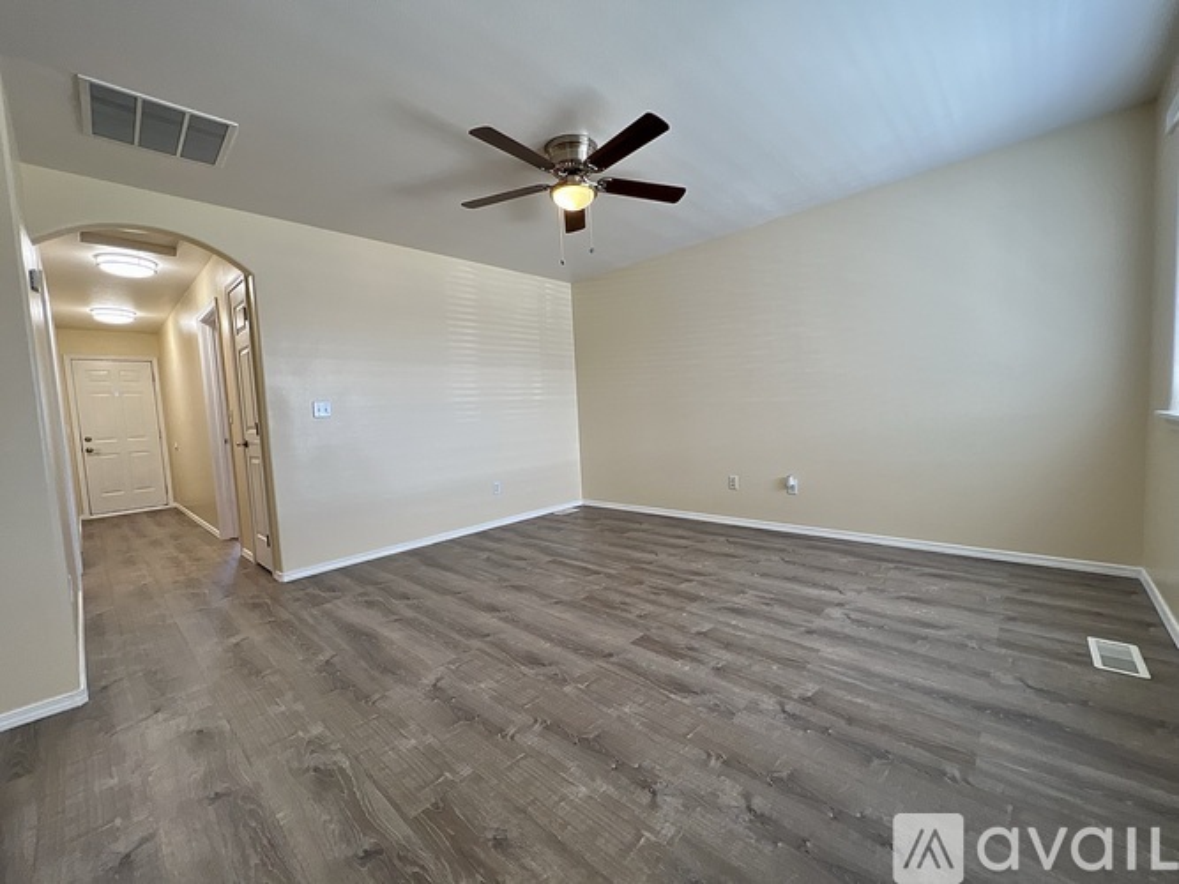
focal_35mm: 13
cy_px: 442
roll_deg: +3.7
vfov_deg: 89.9
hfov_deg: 106.2
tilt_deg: -4.6
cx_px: 590
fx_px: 443
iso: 50
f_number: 1.8
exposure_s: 1/40
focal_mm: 1.57
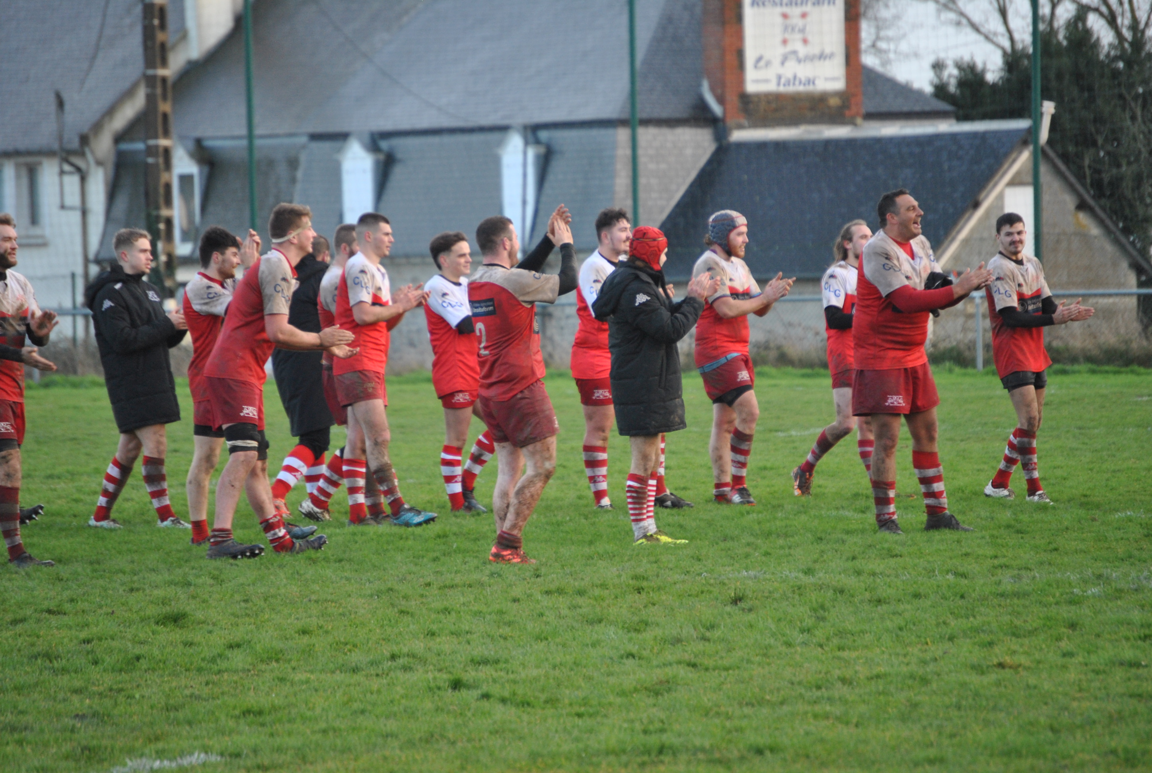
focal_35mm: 300
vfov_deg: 4.6
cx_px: 576
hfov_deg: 6.9
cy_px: 386
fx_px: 9620
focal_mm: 200
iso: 400
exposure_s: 1/125
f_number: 5.6
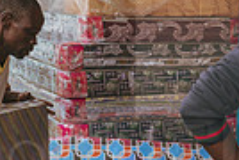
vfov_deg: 11.2
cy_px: 170
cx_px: 137
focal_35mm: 121
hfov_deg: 16.9
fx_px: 805
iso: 100
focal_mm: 28
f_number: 2.5
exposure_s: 1/400
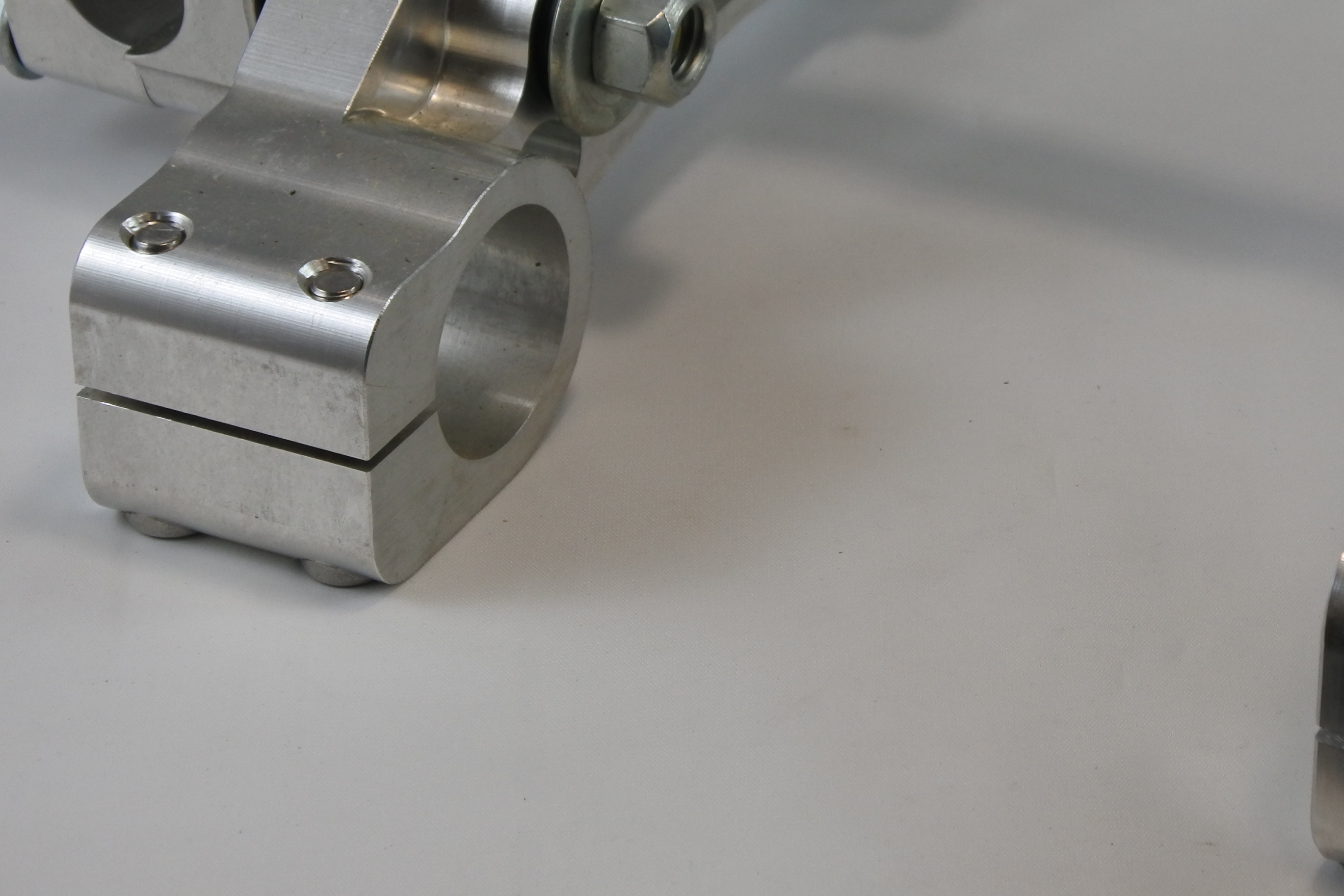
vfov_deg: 11.0
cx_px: 1014
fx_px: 4629
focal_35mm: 124
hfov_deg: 16.4
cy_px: 107
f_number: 5
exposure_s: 1/160
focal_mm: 22.7
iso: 200
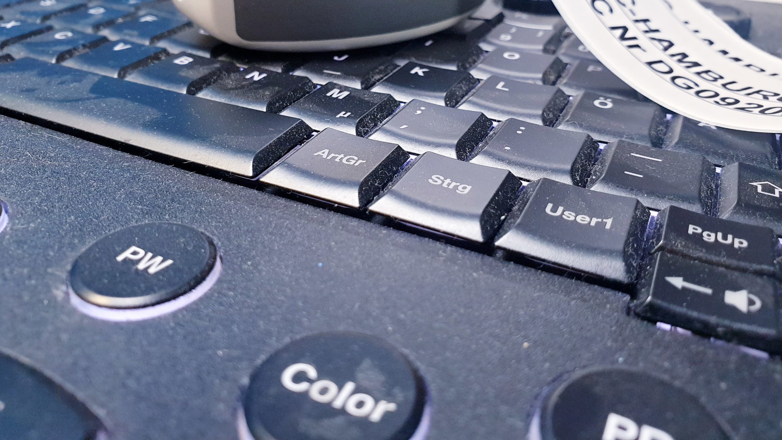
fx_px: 601
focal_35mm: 29
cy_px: 142
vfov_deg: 39.6
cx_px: 397
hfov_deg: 66.1
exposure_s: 1/50
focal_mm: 4.3
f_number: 2.4
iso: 320
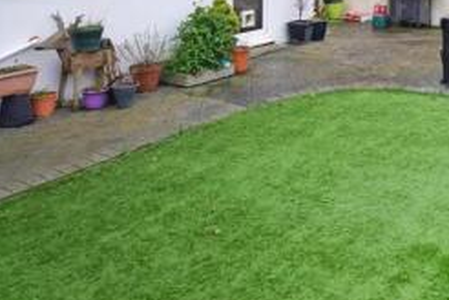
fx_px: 499
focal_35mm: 40
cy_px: -63
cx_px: 465
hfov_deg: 41.1
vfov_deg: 28.8
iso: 400
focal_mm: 10
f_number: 7.1
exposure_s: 1/100
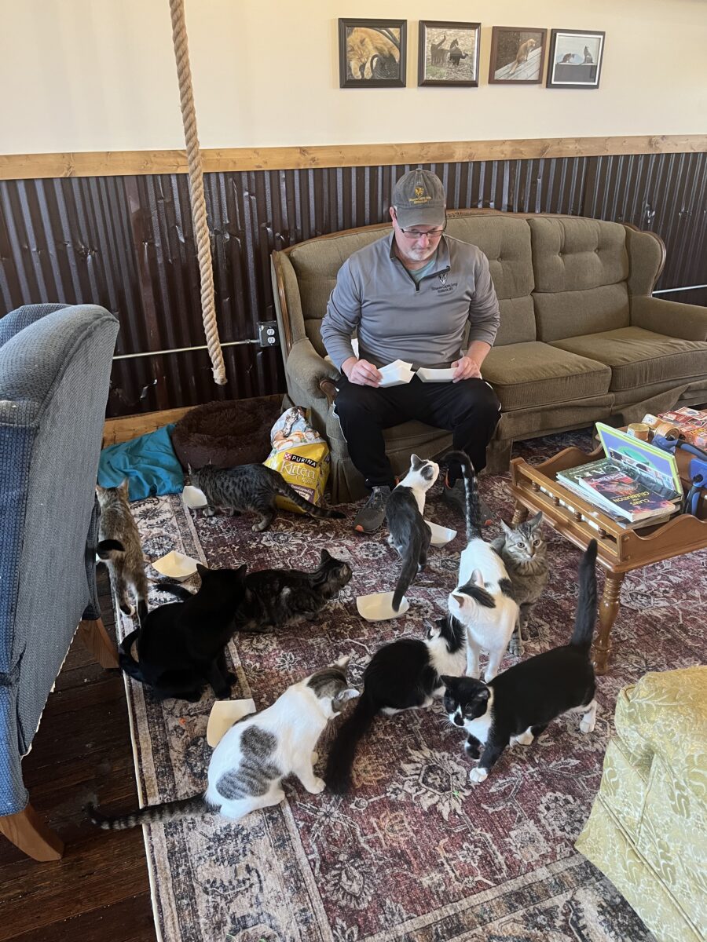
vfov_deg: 67.3
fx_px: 708
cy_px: 471
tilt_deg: -26.2
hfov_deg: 53.1
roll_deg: +0.9
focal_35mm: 26
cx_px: 354
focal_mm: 5.1
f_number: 1.6
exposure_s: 1/60
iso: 250
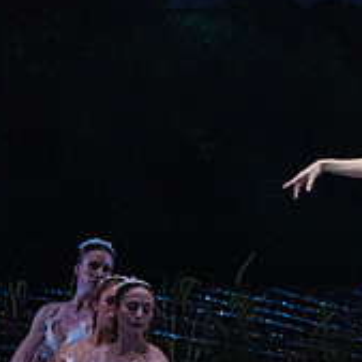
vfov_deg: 2.0
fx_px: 10471
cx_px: 564
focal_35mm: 885
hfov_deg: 2.0
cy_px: 365
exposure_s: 1/250
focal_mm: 274
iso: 8000
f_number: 5.6
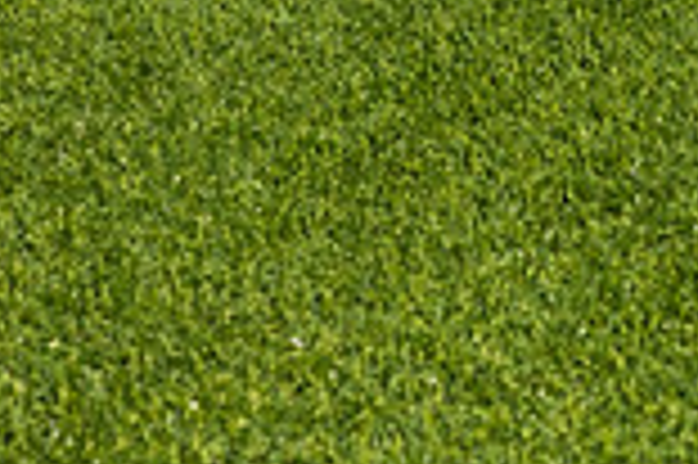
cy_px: -541
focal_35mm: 151
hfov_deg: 13.6
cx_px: 545
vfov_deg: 8.5
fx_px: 2925
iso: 800
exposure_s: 1/320
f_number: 7.1
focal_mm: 52
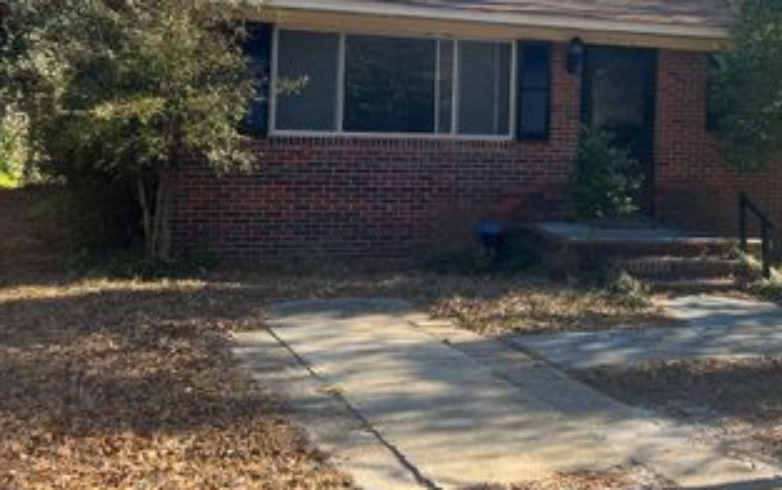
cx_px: 572
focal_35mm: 44
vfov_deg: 28.7
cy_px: 109
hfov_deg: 44.0
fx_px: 938
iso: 50
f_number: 1.5
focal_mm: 5.7
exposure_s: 1/696
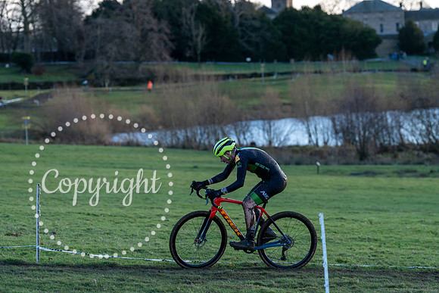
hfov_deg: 14.8
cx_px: 220
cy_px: 146
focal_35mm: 139
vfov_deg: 9.9
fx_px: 1695
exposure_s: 1/1000
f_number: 4
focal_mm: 139
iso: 250
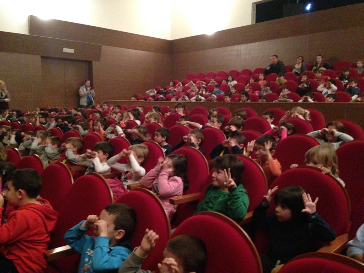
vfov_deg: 42.9
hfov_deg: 55.4
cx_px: 182
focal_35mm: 33
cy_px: 136
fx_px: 347
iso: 1600
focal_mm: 4.12
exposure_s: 1/20
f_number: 2.4
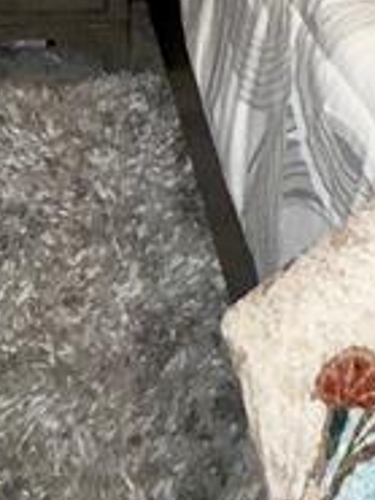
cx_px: 89
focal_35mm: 58
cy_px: -346
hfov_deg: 24.9
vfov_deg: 22.8
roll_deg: -0.5
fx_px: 837
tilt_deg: -1.6
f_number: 2.2
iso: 200
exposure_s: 1/40
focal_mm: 2.22
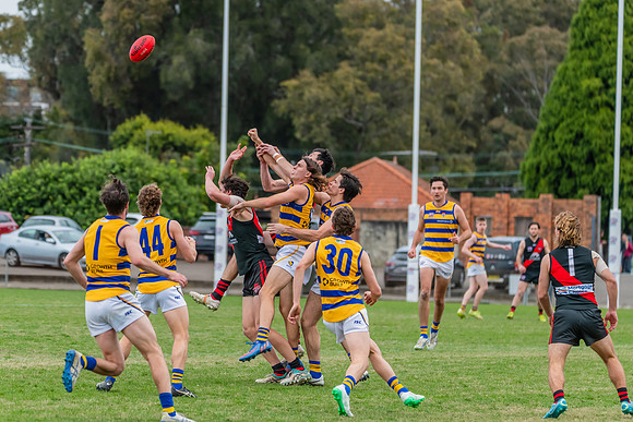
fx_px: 4736
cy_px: 195
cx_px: 292
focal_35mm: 269
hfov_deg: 7.6
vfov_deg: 5.1
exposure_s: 1/1600
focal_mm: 250
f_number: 5.6
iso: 1250
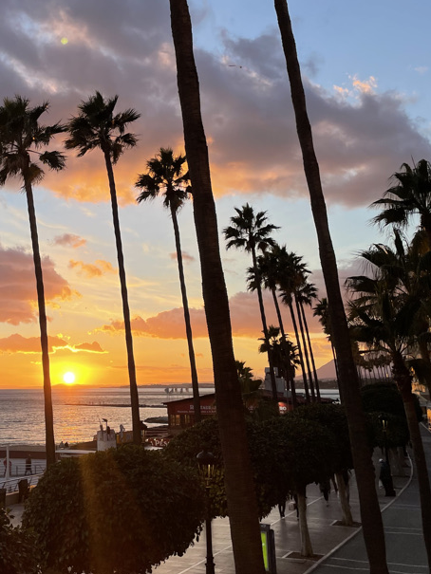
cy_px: 215
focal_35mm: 44
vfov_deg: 42.6
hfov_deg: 31.8
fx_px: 730
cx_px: 68
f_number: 1.6
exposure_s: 1/769
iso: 32
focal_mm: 4.2
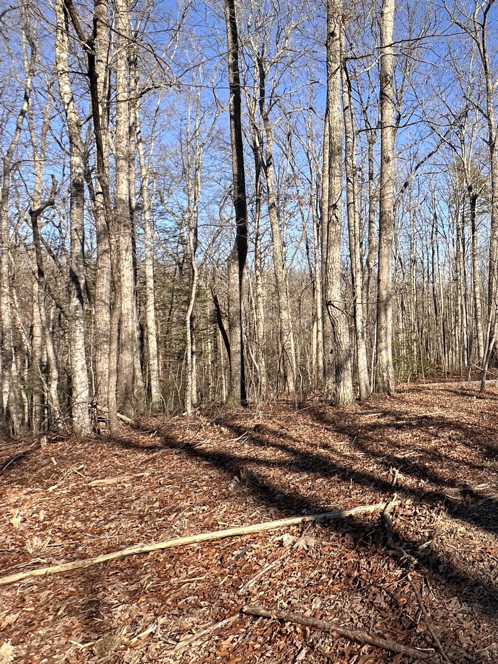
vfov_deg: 69.1
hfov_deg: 44.0
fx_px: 480
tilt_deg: +3.4
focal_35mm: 25
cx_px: 531
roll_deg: +2.4
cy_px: 287
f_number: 2.2
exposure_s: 1/924
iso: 40
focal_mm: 2.22
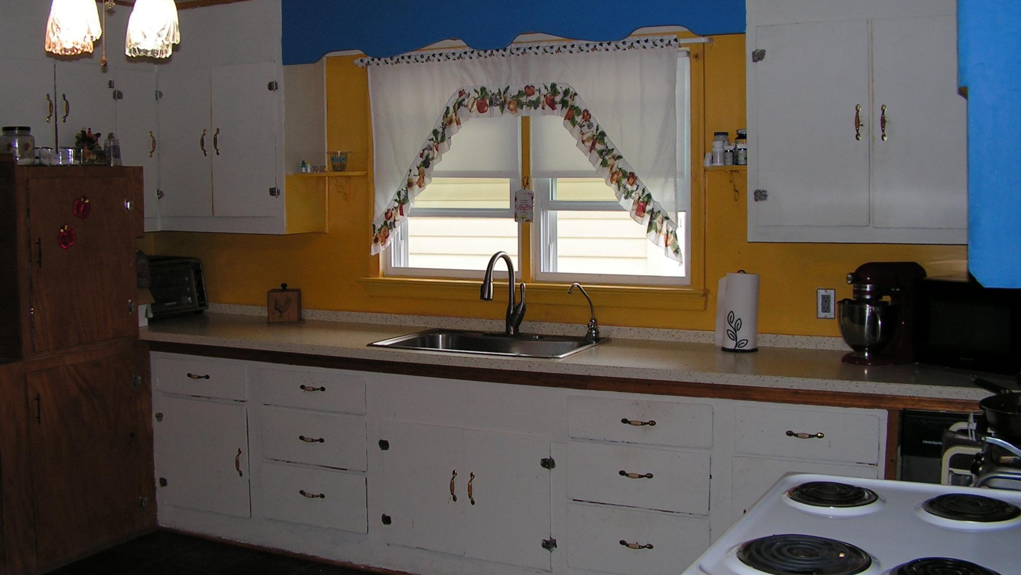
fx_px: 1083
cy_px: 249
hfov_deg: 50.5
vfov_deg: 29.7
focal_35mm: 40
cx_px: 512
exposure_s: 1/80
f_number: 3.2
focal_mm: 6
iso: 64
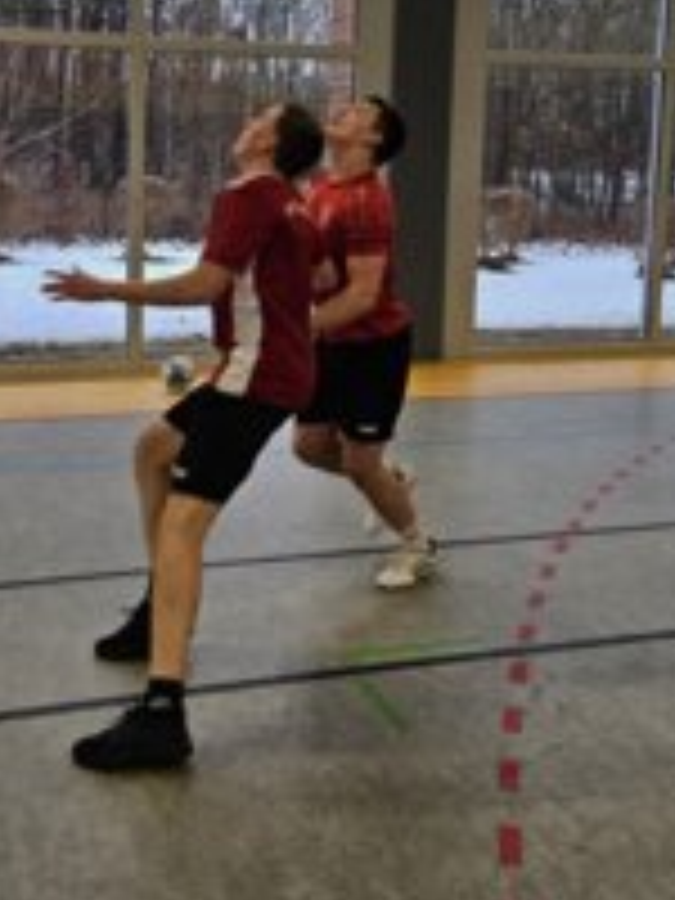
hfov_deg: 31.5
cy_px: 302
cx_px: 302
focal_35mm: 46
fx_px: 1196
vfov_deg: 40.7
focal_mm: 5.4
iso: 250
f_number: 1.8
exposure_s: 1/190
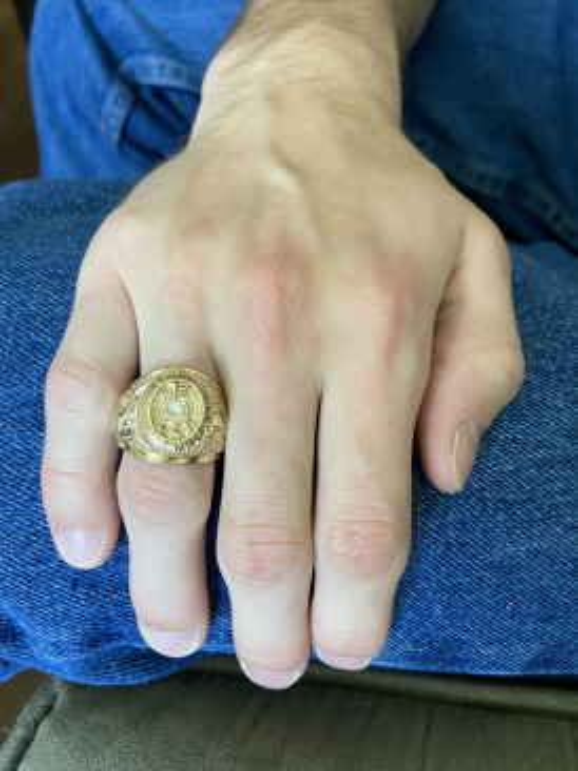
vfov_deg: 67.3
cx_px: 289
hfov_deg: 53.0
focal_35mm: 26
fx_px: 580
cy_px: 386
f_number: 1.8
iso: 125
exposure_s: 1/64
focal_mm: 4.25
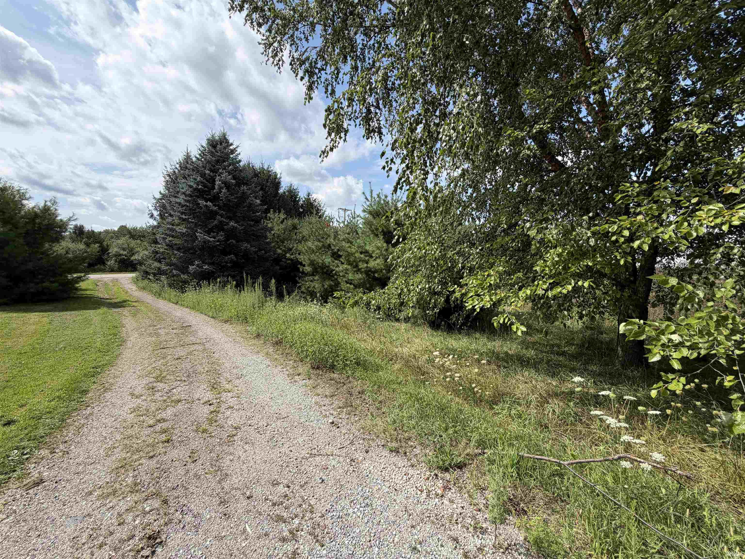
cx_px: 372
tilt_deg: -5.5
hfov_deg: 102.1
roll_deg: -0.1
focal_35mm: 14
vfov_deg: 85.7
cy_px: 280
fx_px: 301
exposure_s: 1/770
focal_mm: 2.22
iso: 25
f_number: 2.2
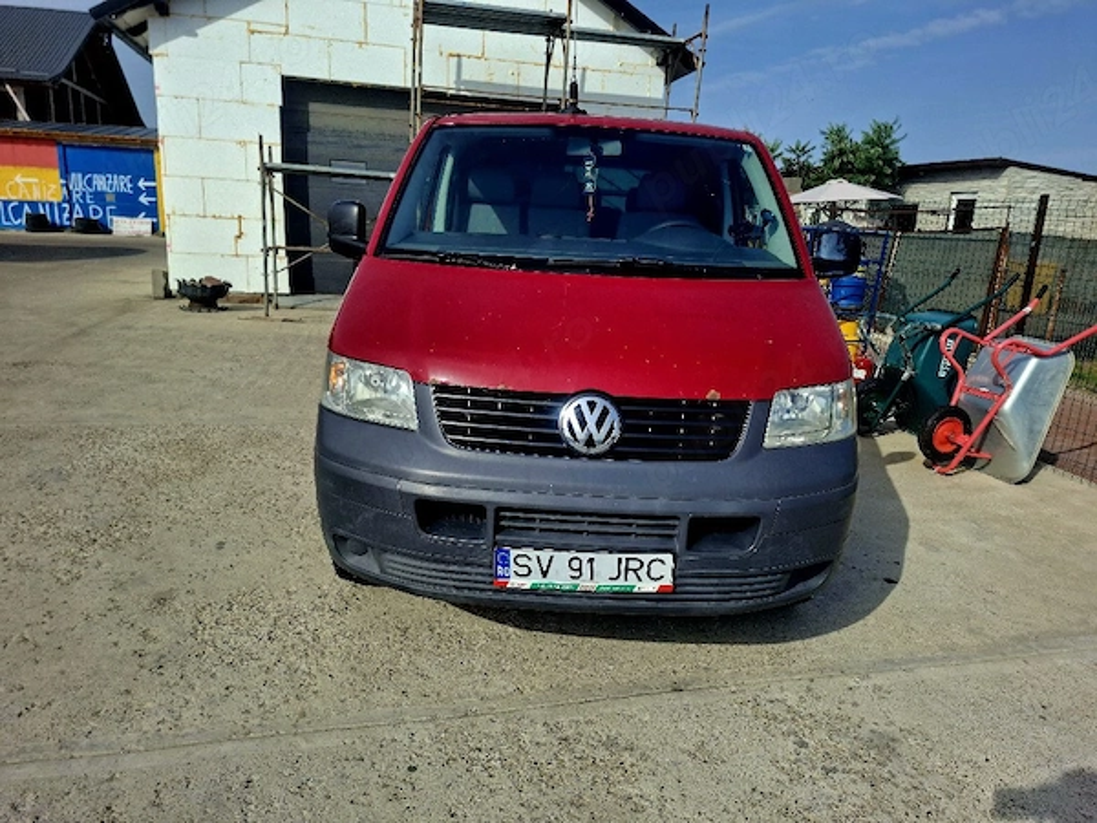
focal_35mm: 23
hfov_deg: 73.9
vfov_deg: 58.9
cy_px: 412
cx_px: 548
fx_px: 729
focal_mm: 5.54
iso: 50
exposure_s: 1/1250
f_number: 1.8
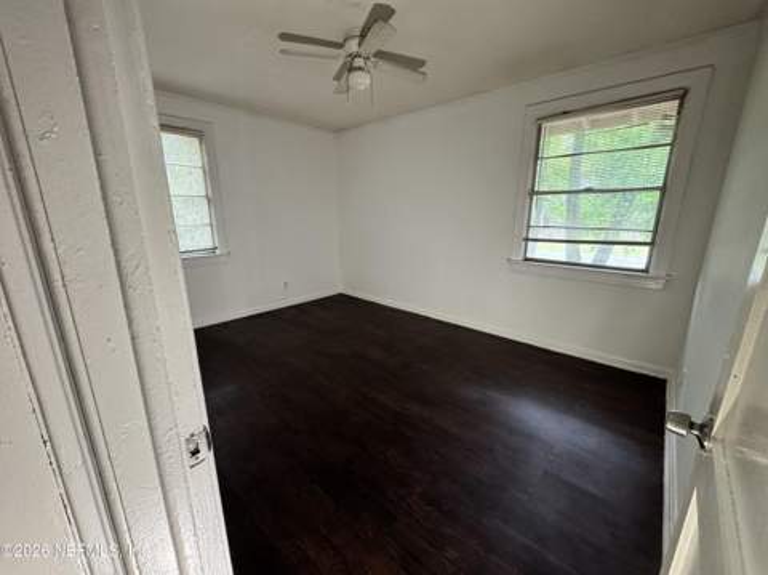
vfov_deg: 85.6
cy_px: 288
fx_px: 310
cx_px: 384
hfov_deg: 102.1
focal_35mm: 14
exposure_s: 1/60
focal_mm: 2.22
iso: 500
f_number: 2.2
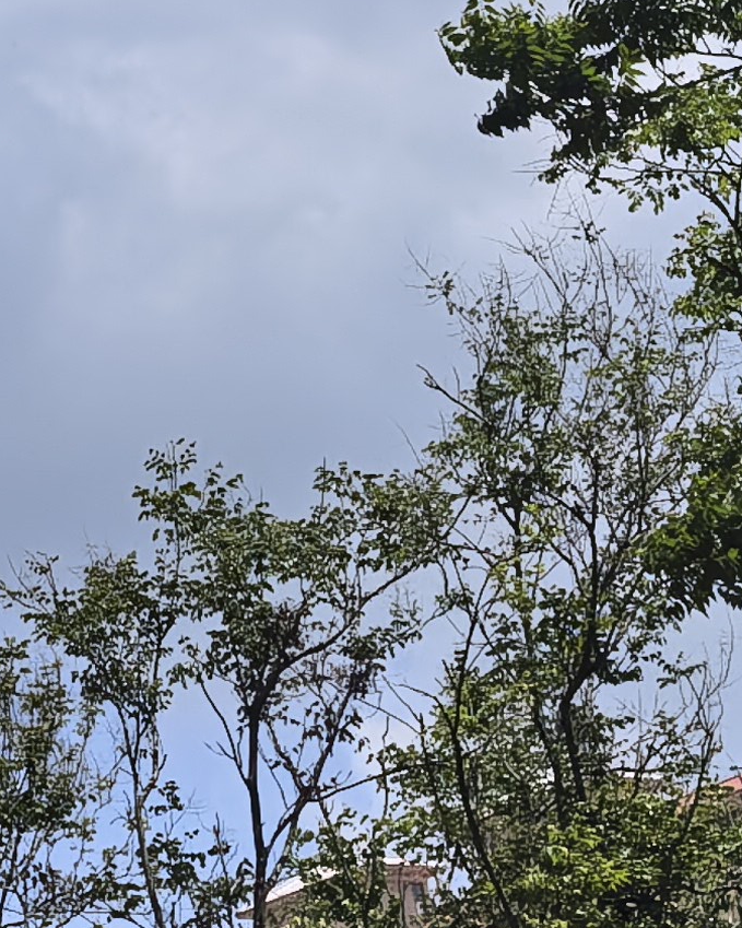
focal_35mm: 159
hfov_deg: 9.5
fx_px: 4365
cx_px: -316
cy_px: -782
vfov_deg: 11.2
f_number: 2
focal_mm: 8.5
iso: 50
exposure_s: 1/10000
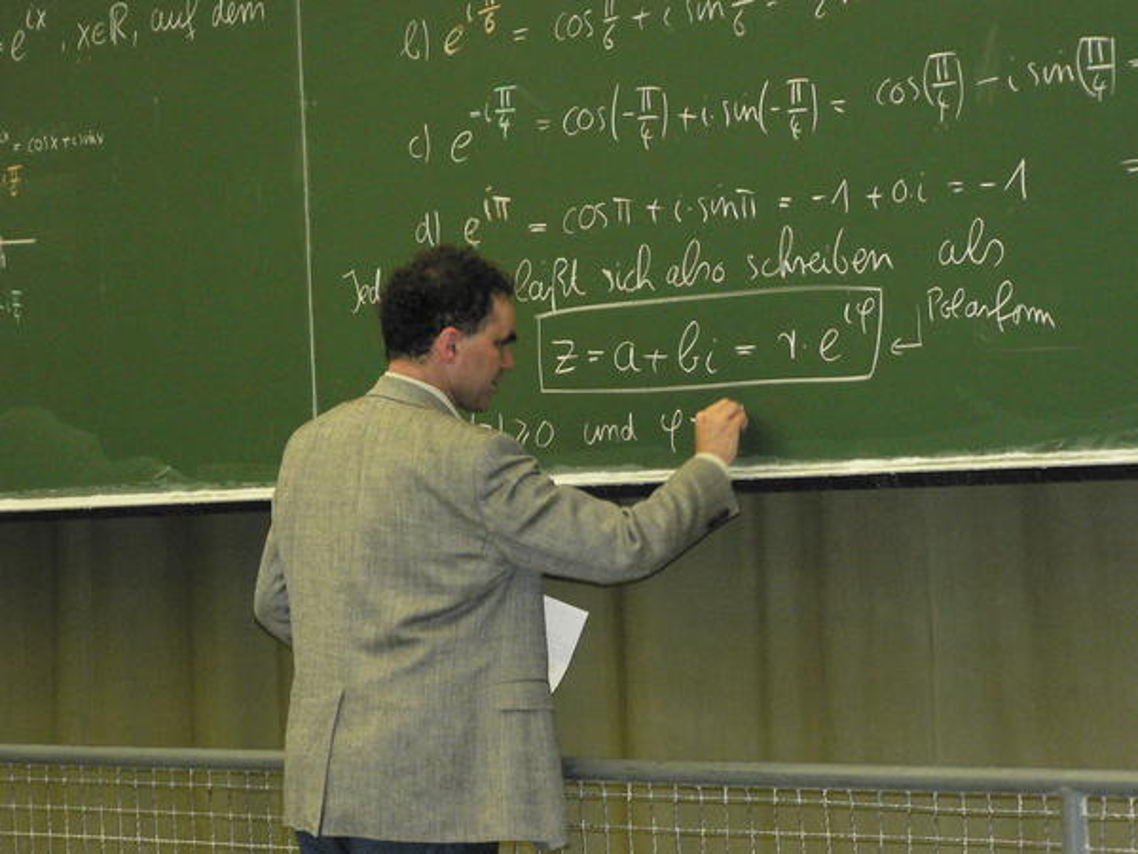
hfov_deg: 17.3
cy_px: 427
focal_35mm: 114
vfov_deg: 13.0
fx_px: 3748
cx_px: 569
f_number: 3.2
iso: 400
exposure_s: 1/60
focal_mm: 19
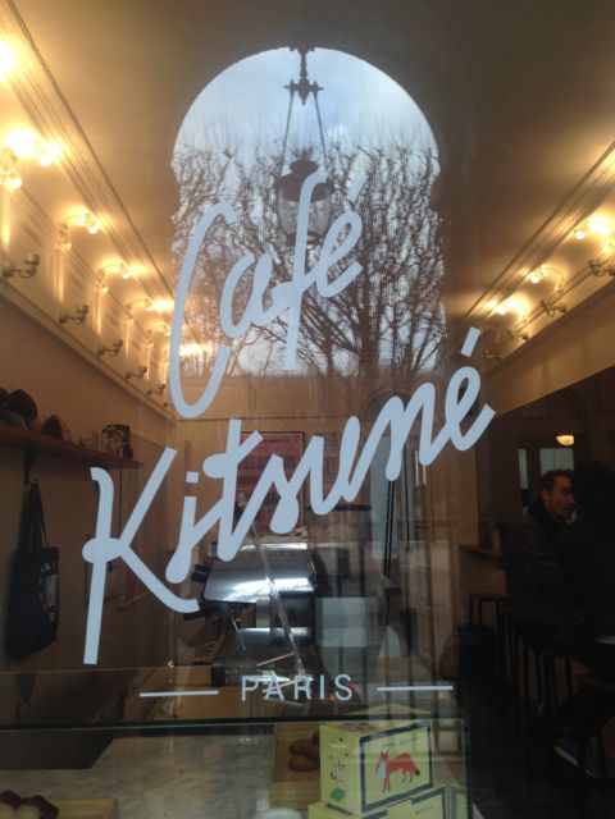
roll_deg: -0.2
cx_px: 308
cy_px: 410
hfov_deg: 42.9
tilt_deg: +7.9
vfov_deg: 55.4
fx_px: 782
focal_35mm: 33
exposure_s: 1/40
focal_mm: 4.12
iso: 50
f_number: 2.4
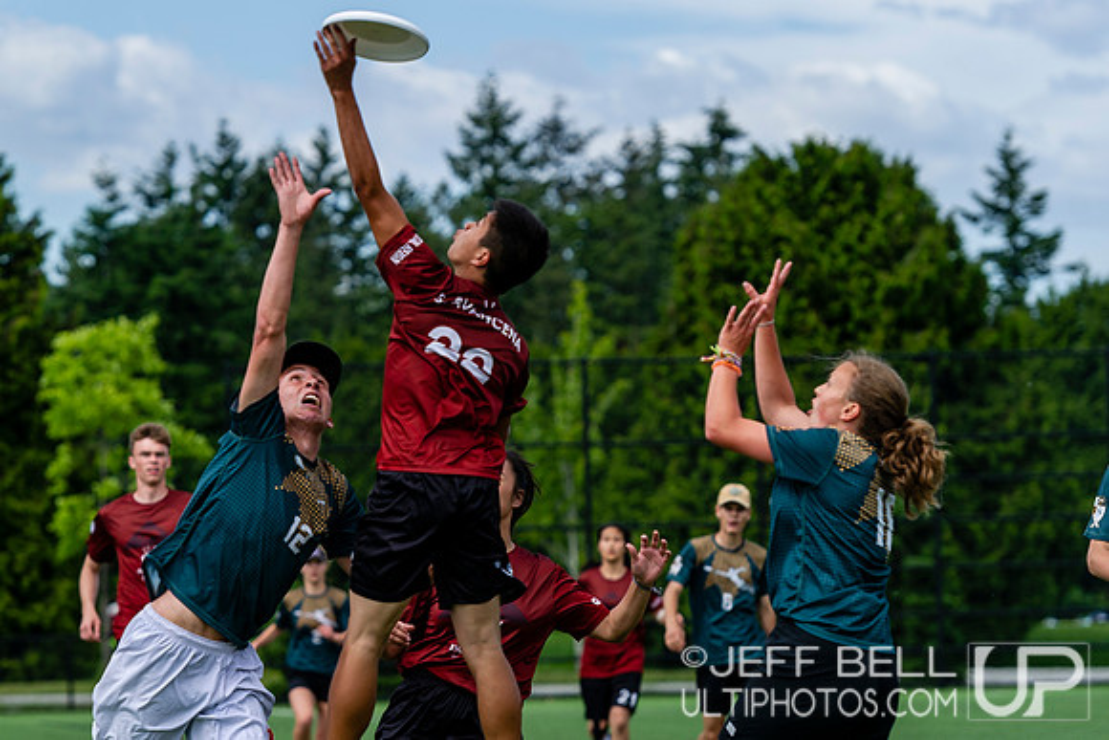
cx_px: 368
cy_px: 341
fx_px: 6633
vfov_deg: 6.4
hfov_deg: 9.6
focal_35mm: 215
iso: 200
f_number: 4
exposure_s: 1/1600
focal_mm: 145
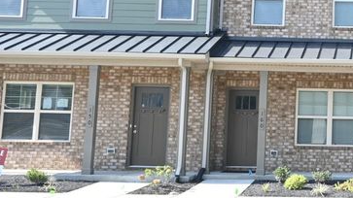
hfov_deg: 27.4
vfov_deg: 16.9
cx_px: 381
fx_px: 664
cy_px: 49
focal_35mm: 71
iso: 250
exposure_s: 1/200
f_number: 7.1
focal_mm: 16
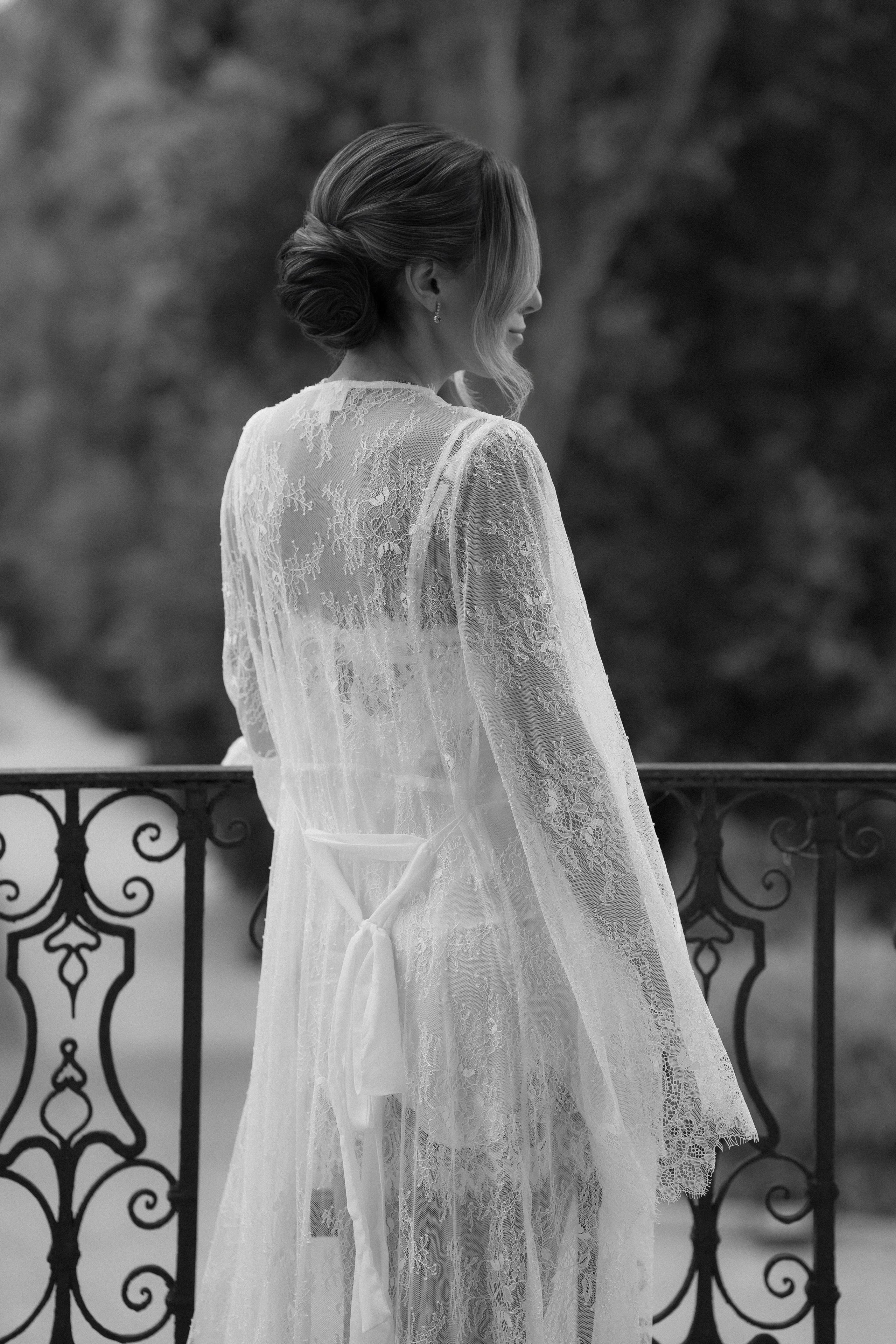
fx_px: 3173
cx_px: 448
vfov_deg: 23.9
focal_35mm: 85
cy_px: 672
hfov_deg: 16.1
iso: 200
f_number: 2.5
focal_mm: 85
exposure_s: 1/800
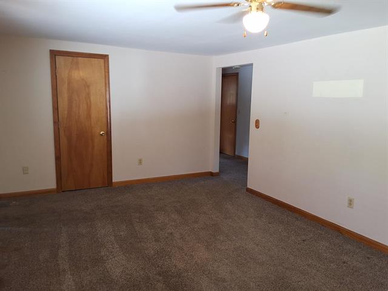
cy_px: 146
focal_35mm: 28
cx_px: 194
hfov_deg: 63.4
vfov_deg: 49.7
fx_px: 314
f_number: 1.9
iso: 125
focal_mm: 2.91
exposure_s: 1/40
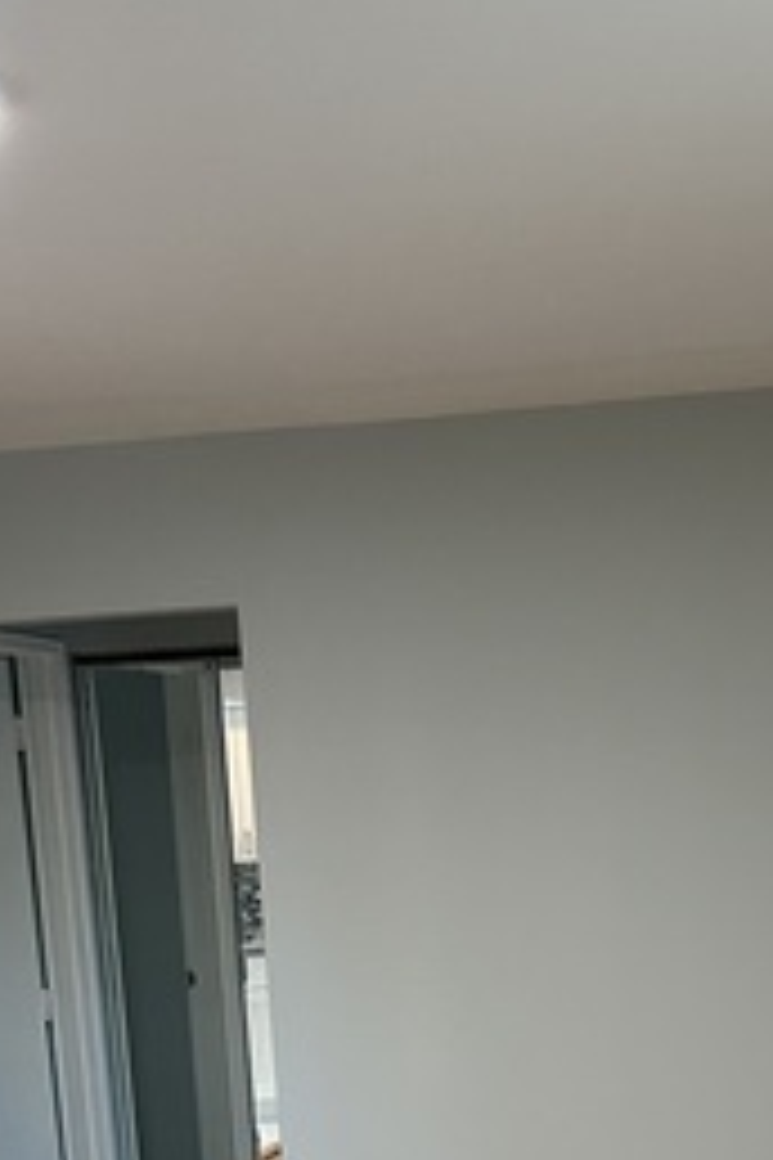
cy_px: 1315
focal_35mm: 70
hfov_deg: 19.3
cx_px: 607
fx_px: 2254
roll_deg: +2.5
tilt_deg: -13.2
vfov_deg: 26.3
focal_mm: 5.7
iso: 160
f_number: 1.5
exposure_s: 1/60
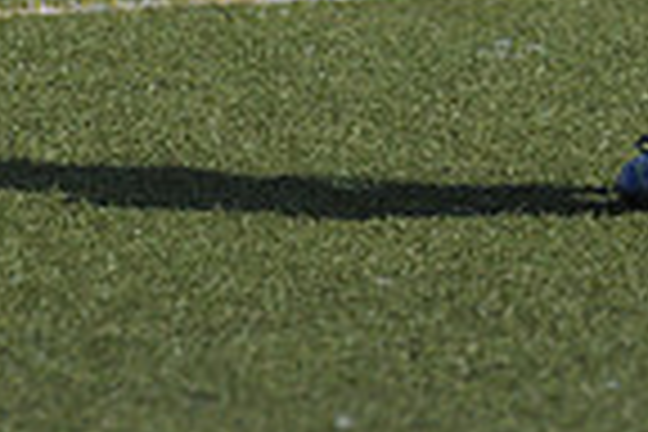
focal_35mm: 1571
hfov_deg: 1.3
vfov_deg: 0.9
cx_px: 558
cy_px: -407
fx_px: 28276
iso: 640
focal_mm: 260
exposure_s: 1/6400
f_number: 4
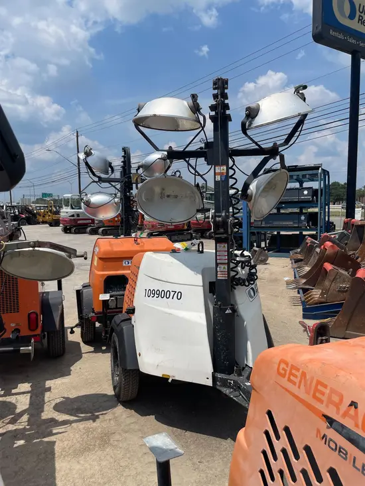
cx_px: 182
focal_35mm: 26
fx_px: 365
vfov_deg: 67.3
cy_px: 243
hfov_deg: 53.1
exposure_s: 1/6494
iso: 32
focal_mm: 4.2
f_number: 1.6
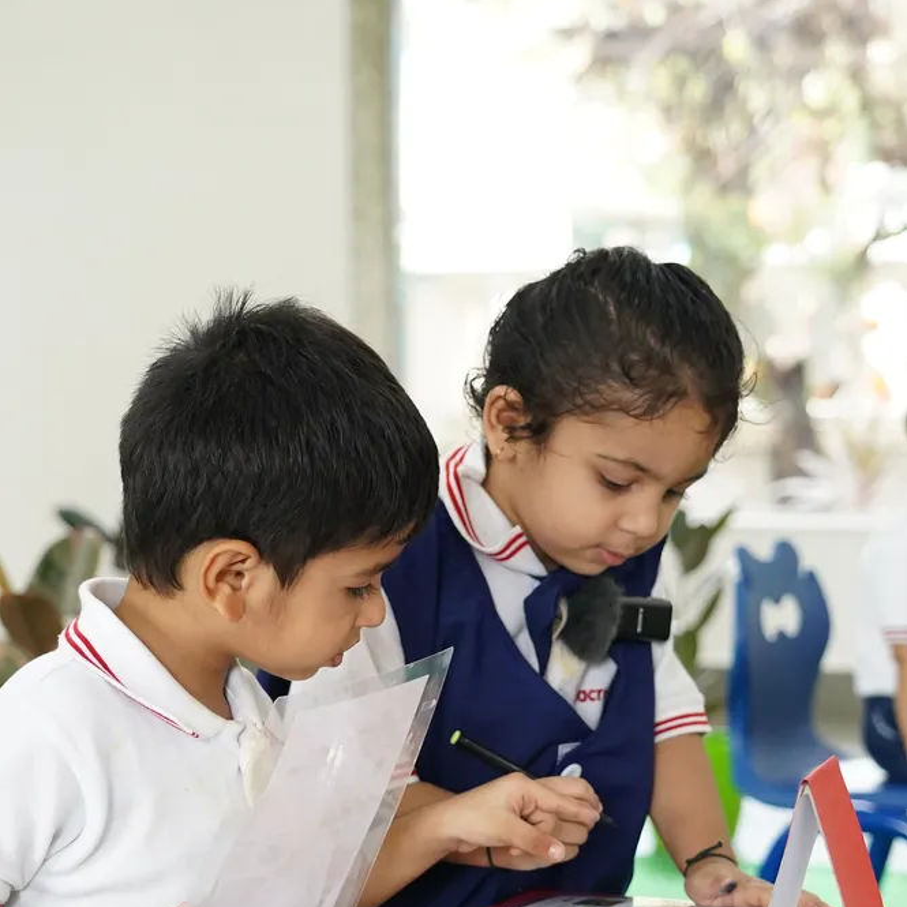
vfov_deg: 17.2
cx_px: 454
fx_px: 2994
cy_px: 612
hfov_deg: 17.2
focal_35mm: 101
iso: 3200
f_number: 4
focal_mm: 53
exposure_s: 1/400
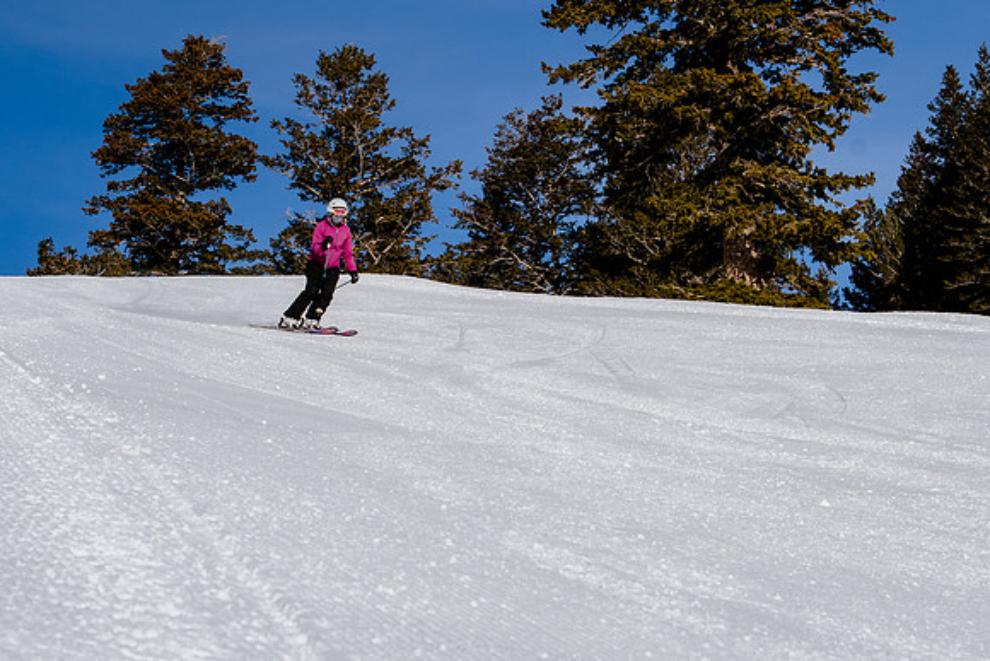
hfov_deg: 18.5
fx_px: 3041
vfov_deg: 12.4
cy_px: 218
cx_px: 577
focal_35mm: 111
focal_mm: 55
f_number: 8
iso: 160
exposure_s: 1/1000
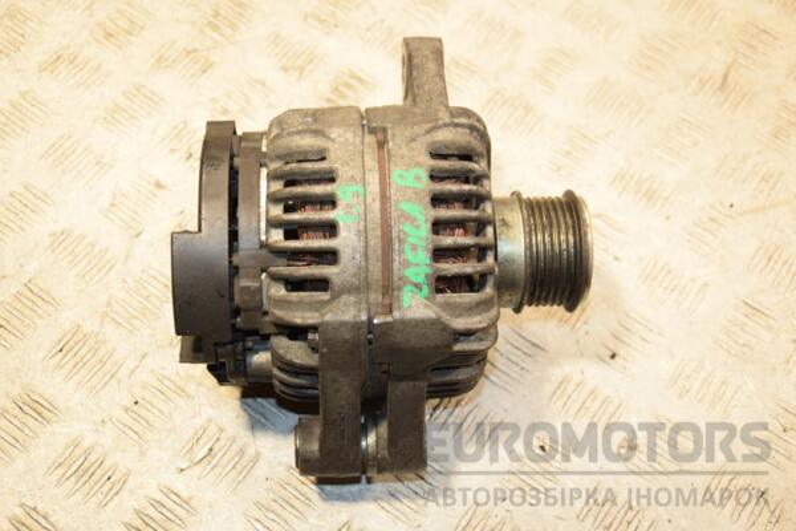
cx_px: 398
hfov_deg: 38.9
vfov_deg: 26.5
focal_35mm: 51
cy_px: 266
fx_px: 1128
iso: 800
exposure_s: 1/200
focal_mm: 34
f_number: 5
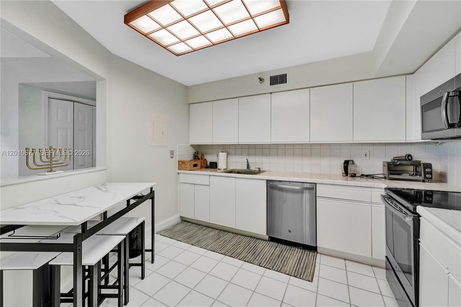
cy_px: 154
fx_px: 179
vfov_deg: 81.1
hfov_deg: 104.3
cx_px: 230
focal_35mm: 14
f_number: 8
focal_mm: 14
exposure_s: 1/160
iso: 1600
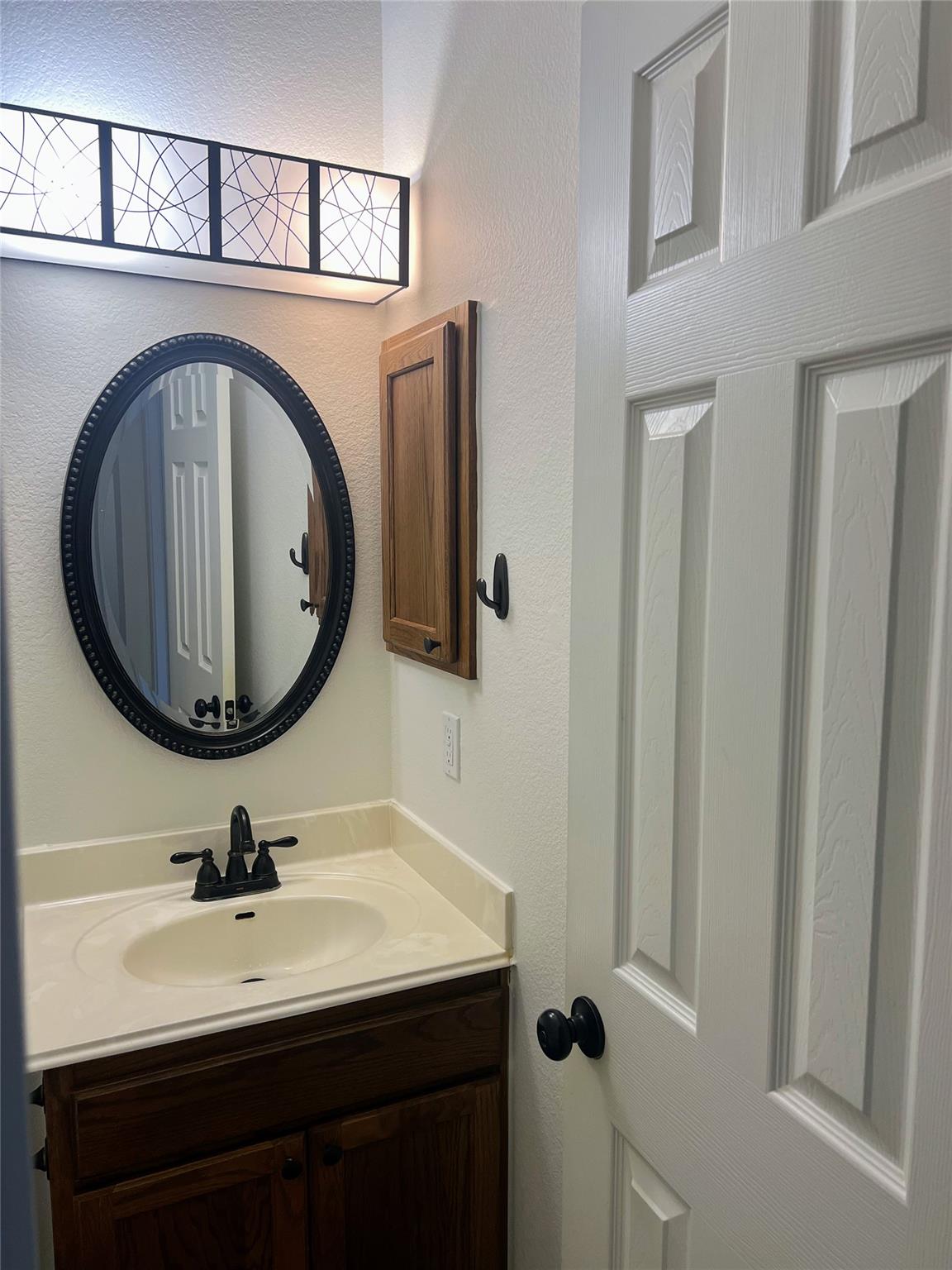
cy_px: 635
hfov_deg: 53.1
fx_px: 953
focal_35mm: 26
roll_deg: -0.6
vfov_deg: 67.3
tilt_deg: -7.7
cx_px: 476
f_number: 1.5
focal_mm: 5.7
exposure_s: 1/120
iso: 80
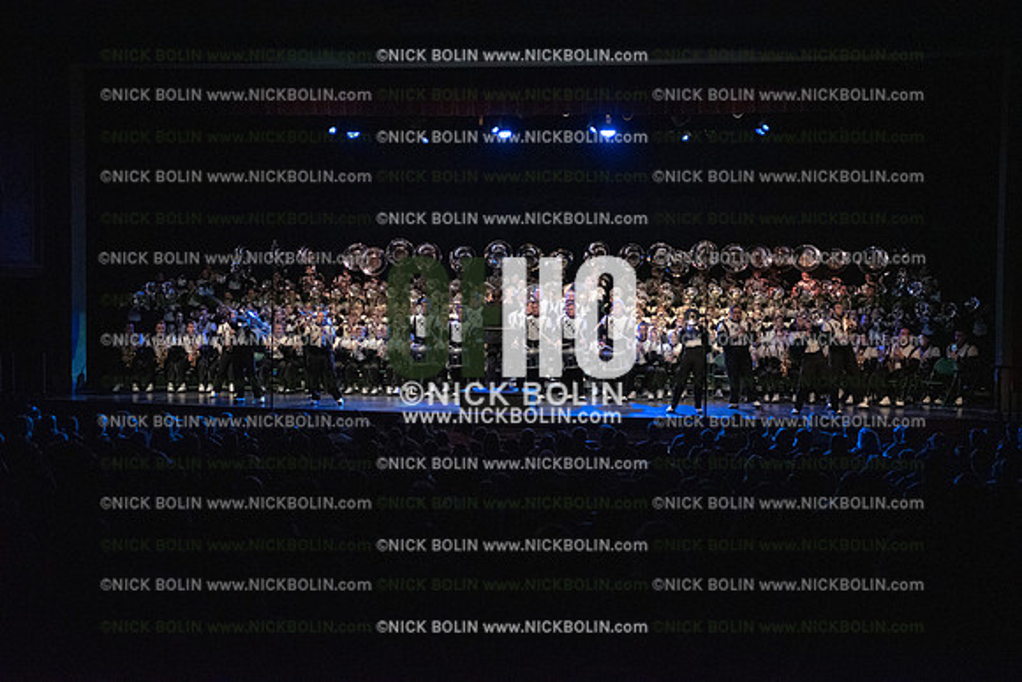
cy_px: 341
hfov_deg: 36.2
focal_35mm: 55
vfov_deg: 24.6
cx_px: 511
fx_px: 1562
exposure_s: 1/2500
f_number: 2.8
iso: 10000
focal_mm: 55
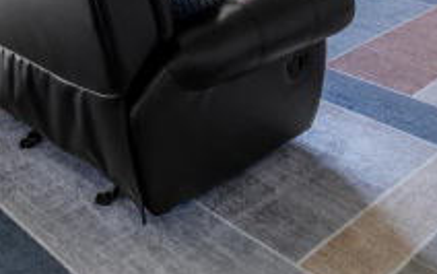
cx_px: 144
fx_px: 644
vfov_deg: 19.0
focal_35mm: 54
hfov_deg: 37.1
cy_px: -206
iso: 400
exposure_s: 1/3
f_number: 8
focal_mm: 10
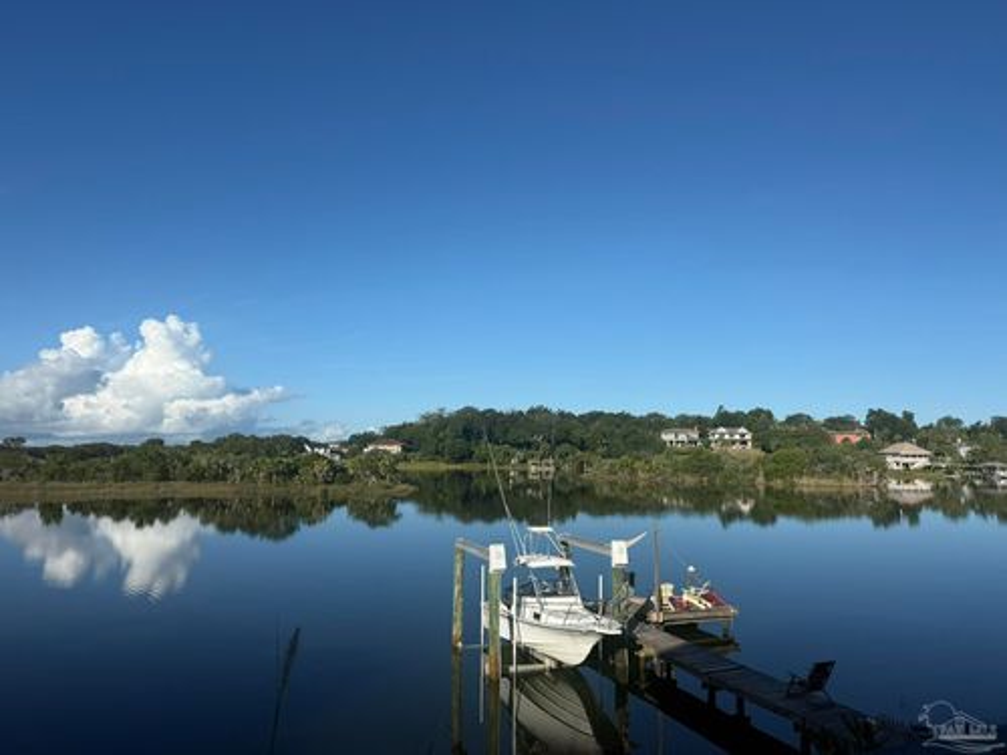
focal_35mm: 24
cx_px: 504
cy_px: 378
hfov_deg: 71.6
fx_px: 698
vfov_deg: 56.8
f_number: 1.78
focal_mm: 6.76
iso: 80
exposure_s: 1/6711
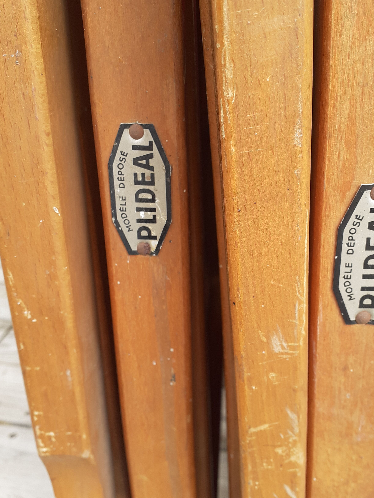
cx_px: 224
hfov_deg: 41.6
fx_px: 490
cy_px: 245
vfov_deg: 54.0
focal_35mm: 34
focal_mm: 3.6
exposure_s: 1/155
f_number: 1.9
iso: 40
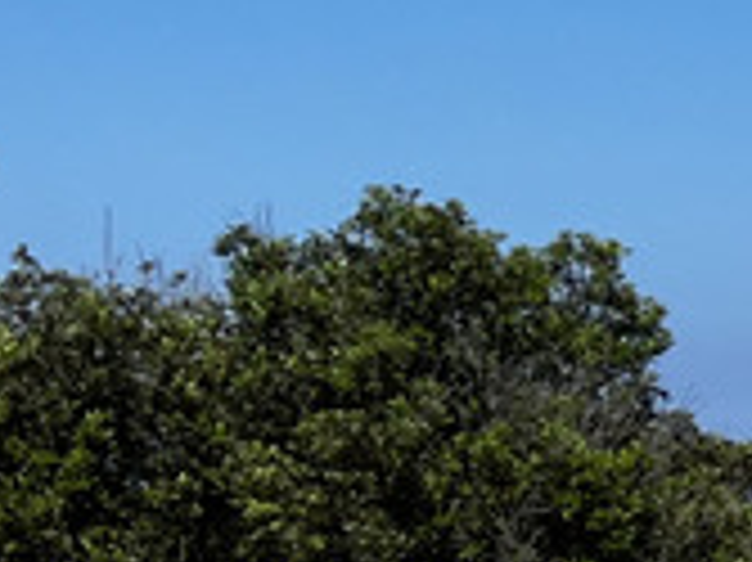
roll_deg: +1.0
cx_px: 1918
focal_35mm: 187
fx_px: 4059
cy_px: 602
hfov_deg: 9.3
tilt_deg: -2.3
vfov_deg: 7.9
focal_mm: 5.7
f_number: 1.5
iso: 50
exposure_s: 1/6993
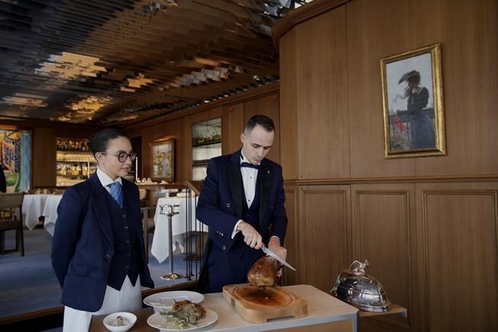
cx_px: 249
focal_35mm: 29
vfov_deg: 44.9
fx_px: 401
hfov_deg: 63.7
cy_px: 166
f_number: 4
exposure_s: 1/160
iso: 1600
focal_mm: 29
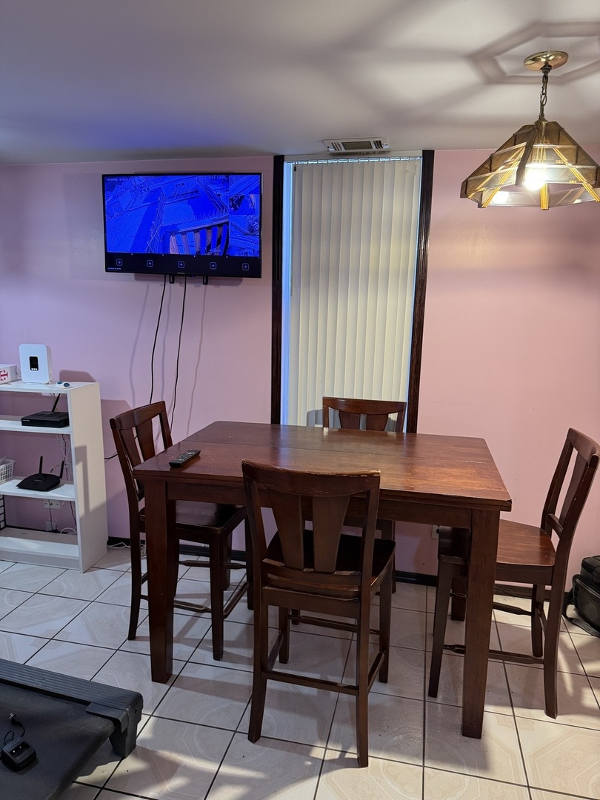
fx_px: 555
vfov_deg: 71.6
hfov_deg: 56.8
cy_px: 400
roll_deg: -0.7
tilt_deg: -9.4
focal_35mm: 24
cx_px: 300
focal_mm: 6.76
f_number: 1.78
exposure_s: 1/60
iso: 320
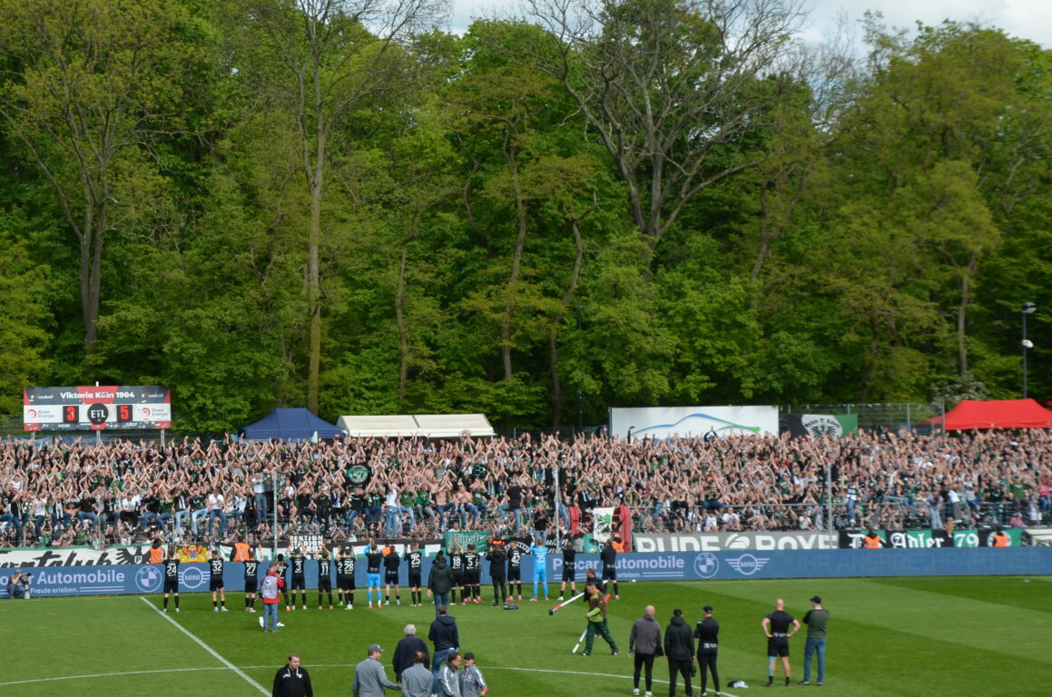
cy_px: 339
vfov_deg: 15.6
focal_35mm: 87
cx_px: 377
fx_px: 2537
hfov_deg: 23.3
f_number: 8
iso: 140
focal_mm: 42
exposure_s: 1/250
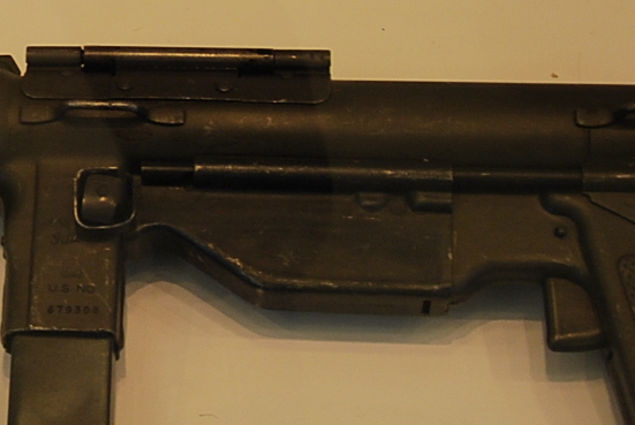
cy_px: 124
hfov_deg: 14.7
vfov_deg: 10.0
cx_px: -25
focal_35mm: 137
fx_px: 2420
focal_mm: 26
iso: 250
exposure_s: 1/30
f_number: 4
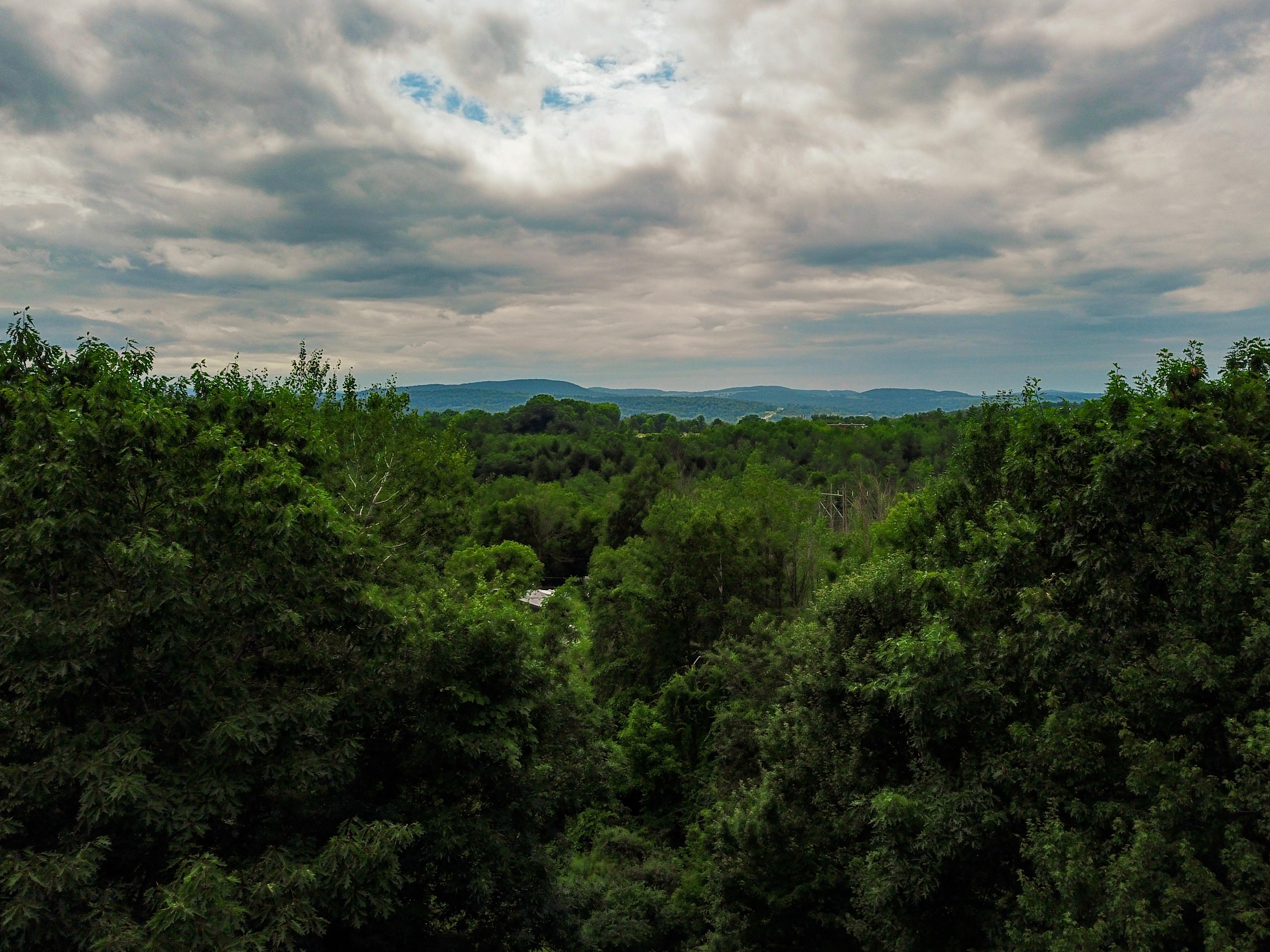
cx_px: 663
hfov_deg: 63.4
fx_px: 1027
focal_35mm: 28
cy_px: 465
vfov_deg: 49.7
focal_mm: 4.73
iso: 100
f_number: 2.2
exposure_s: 1/3200
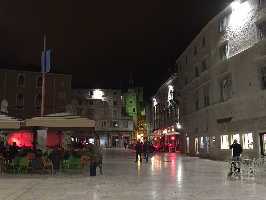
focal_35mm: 33
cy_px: 108
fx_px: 254
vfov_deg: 42.9
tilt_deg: +8.5
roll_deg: +0.8
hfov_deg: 55.4
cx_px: 132
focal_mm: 4.15
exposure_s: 1/17
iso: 500
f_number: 2.2
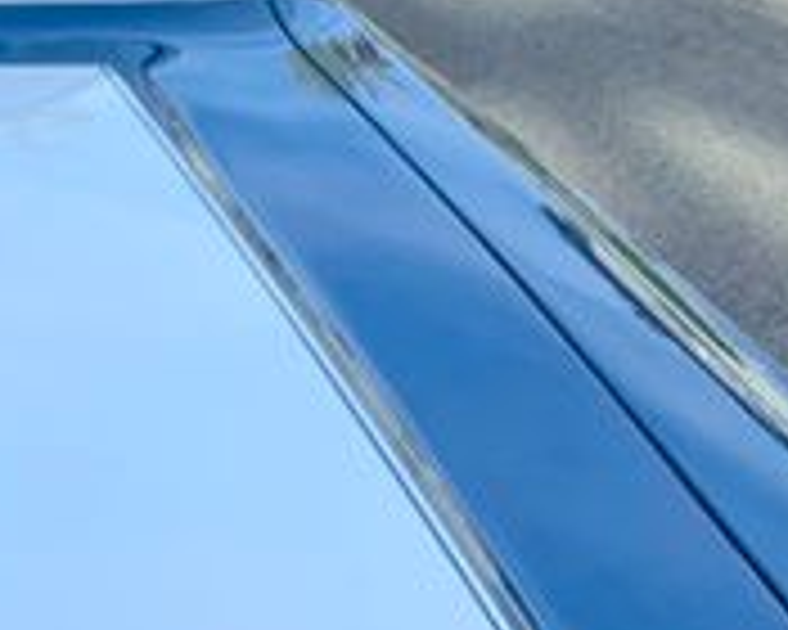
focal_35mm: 93
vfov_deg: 16.2
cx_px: -414
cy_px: 626
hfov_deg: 18.2
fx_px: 2169
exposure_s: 1/864
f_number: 1.8
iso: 25
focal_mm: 4.25
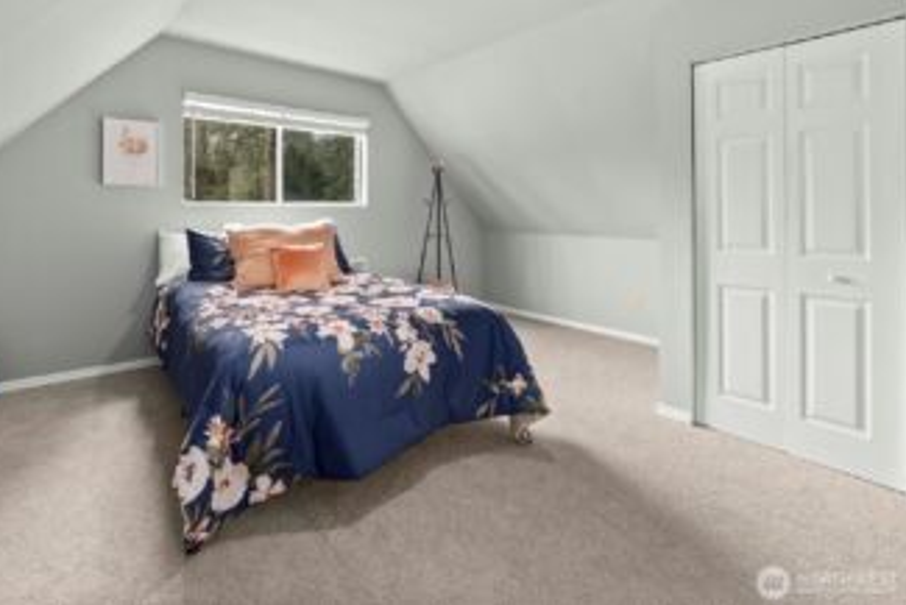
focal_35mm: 16
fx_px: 403
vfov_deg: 72.8
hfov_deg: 95.4
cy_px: 236
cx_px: 360
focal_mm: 13
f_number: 6.3
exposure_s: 1/5
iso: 1000
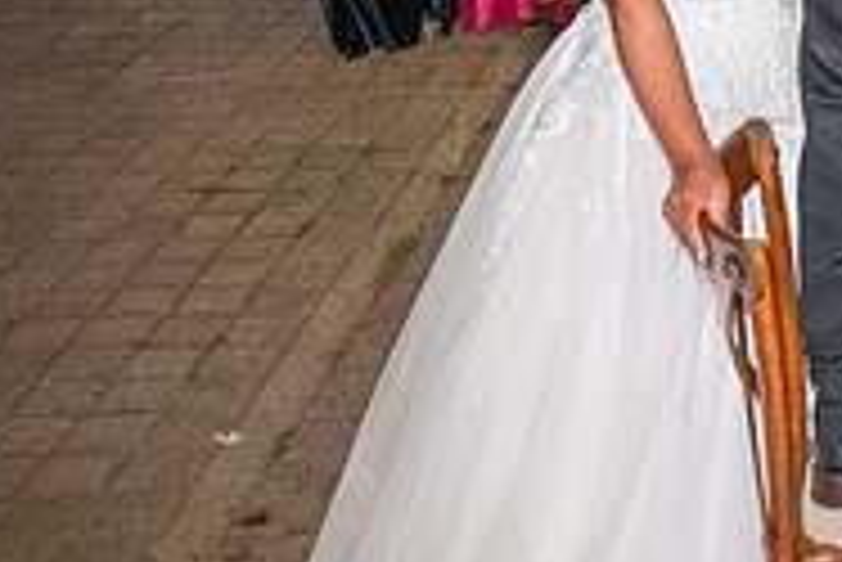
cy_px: -285
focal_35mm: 87
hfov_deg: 20.2
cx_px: 1247
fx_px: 2036
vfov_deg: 14.6
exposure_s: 1/80
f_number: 5
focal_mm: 28
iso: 2500
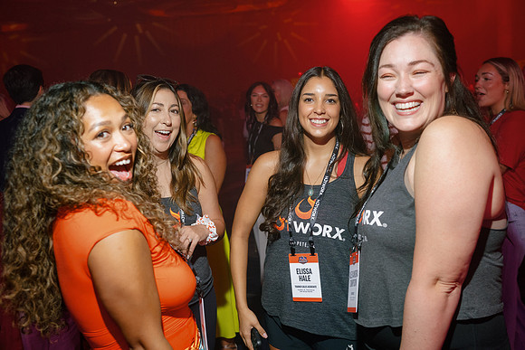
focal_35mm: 35
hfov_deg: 54.4
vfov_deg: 37.9
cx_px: 262
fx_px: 511
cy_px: 175
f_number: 4
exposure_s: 1/160
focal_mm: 35
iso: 1250
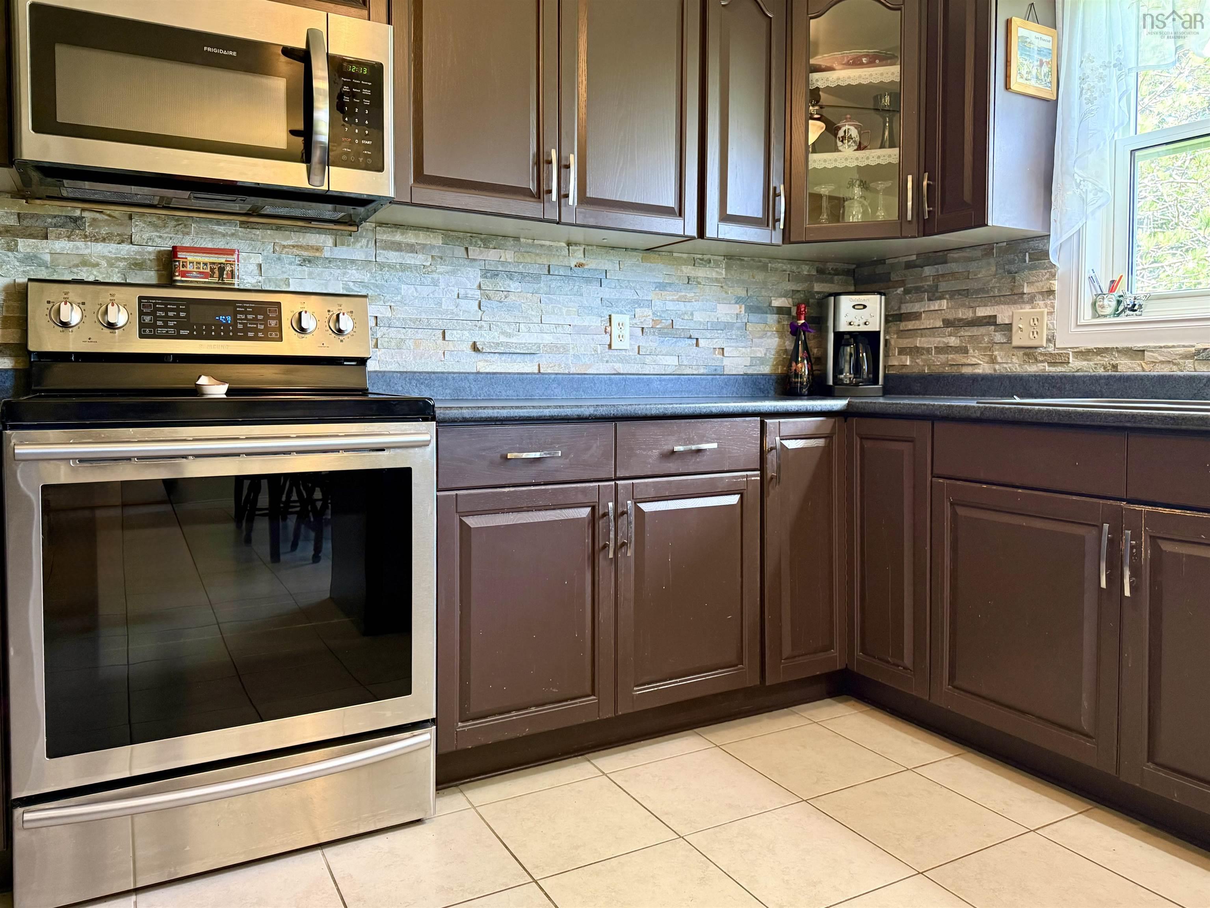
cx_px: 605
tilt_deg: -5.1
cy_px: 454
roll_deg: +0.2
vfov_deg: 56.8
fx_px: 839
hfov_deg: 71.6
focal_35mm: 24
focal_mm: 6.76
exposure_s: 1/60
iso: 400
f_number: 1.78
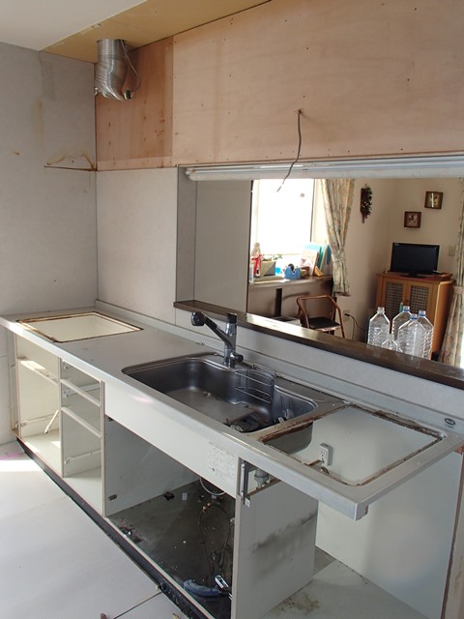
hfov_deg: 49.7
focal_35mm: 28
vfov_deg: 63.4
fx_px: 500
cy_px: 310
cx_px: 232
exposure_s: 1/60
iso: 160
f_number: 3.9
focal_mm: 5
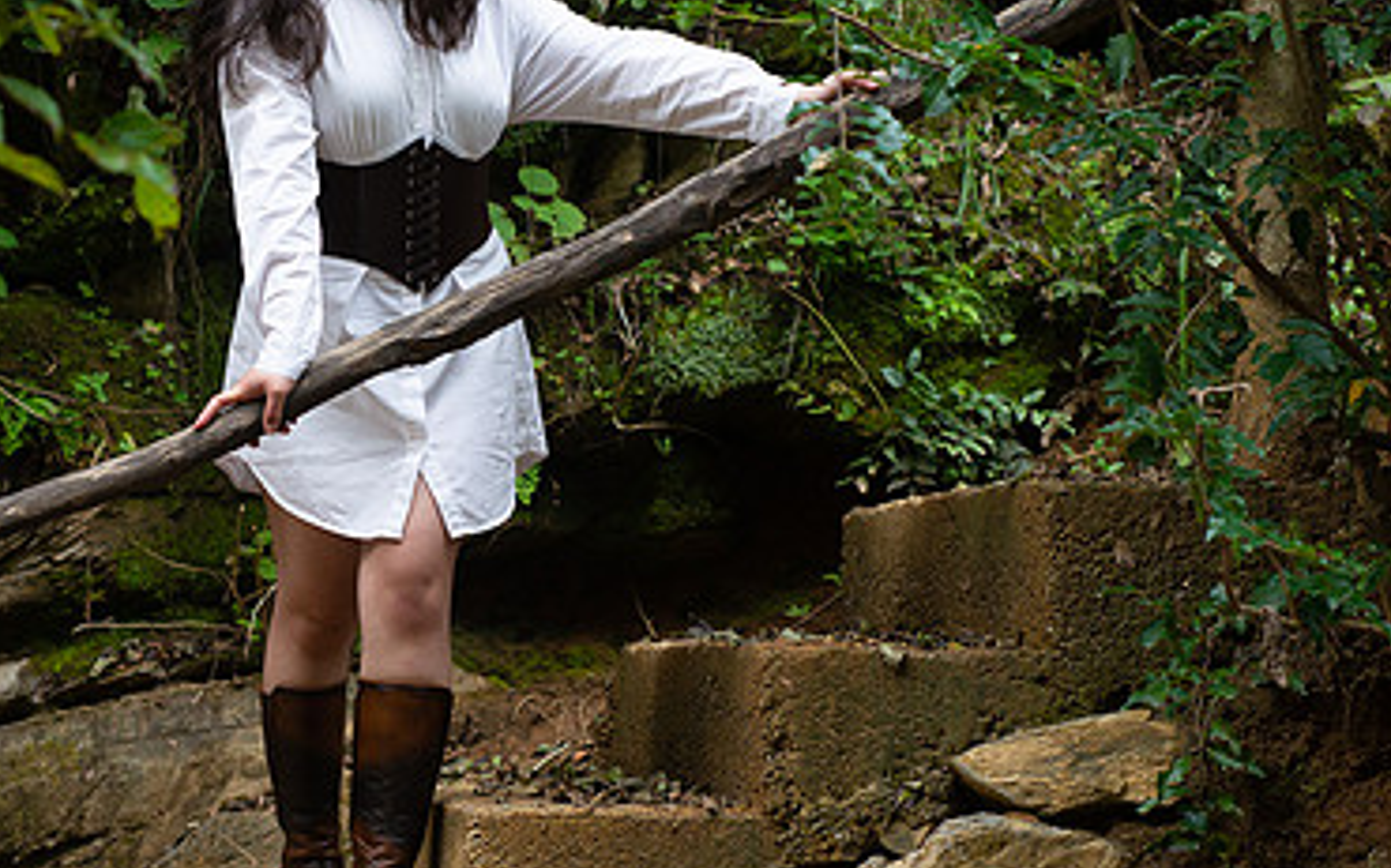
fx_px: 3032
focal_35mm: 80
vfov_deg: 16.3
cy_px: 355
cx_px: 361
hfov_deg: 25.6
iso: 400
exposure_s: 1/400
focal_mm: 50
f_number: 4
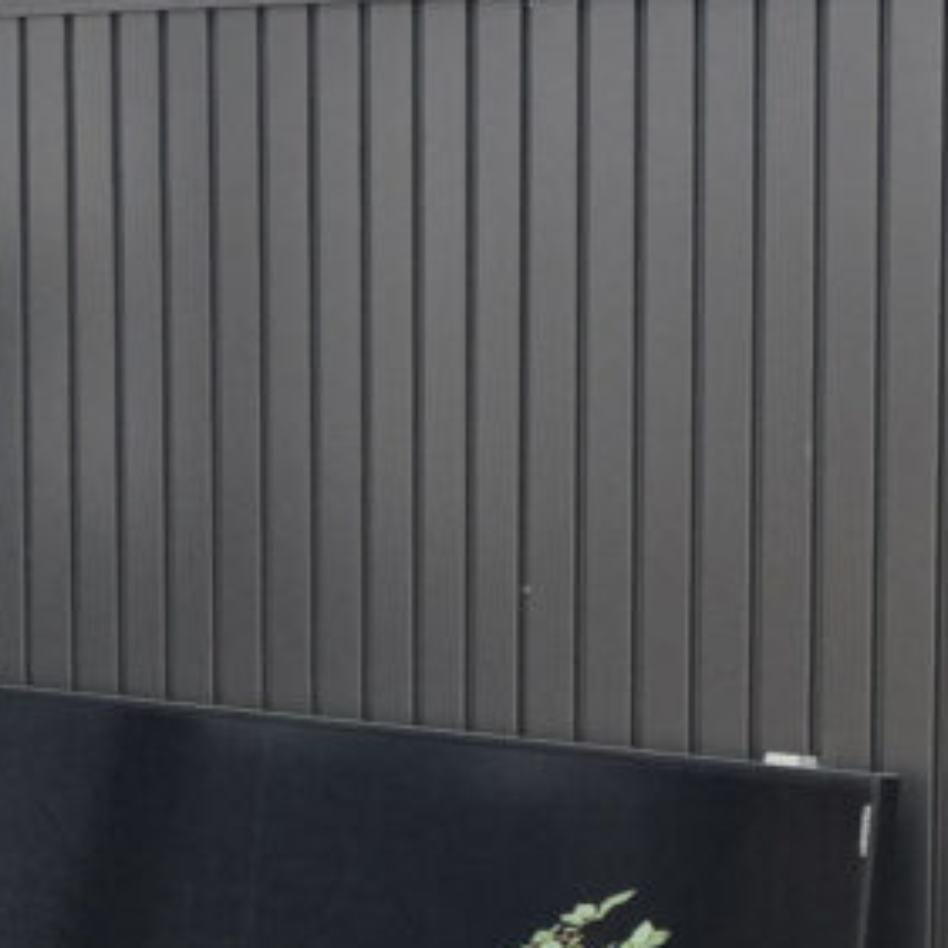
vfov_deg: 16.7
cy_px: 678
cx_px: 1491
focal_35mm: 104
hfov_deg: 15.3
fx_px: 3222
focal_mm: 5.4
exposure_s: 1/508
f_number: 1.8
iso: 125
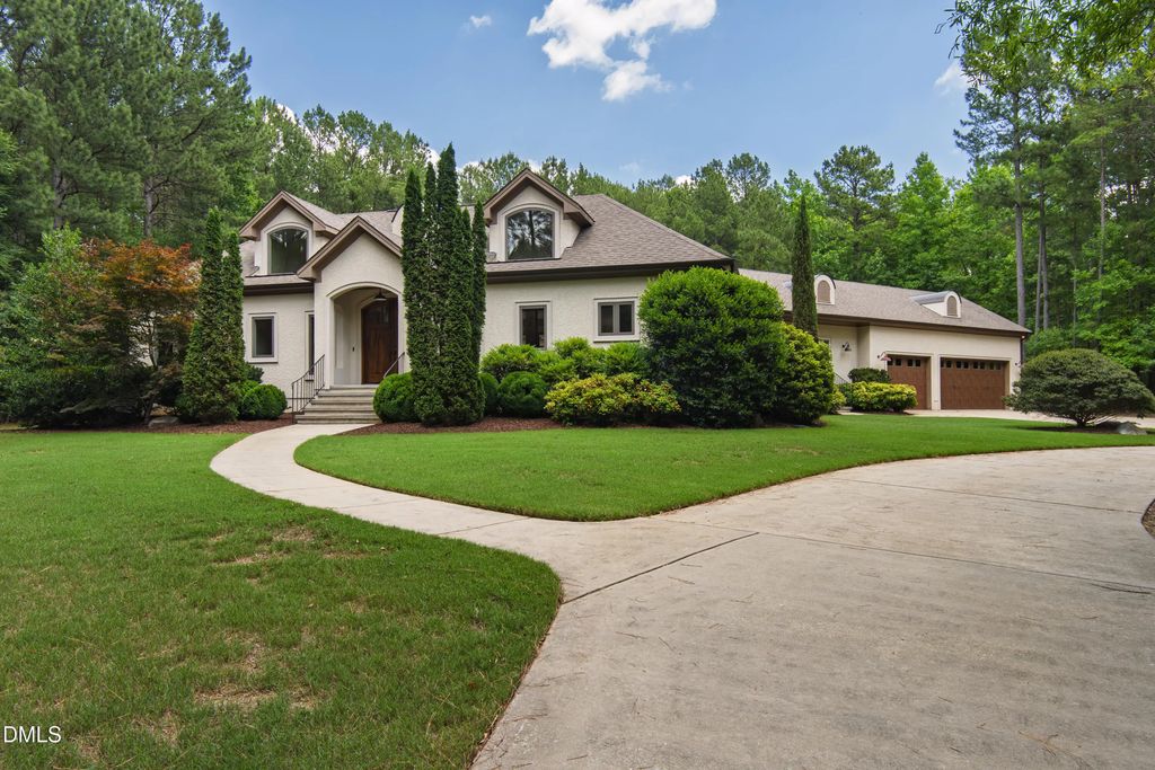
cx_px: 578
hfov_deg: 77.3
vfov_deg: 56.2
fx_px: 722
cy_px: 385
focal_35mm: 22
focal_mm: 15
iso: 100
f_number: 8
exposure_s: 1/80
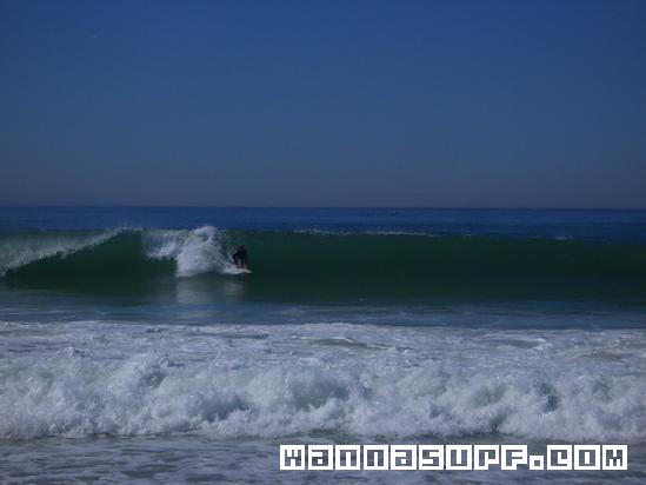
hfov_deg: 18.7
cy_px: 242
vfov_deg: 14.1
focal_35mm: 105
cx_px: 323
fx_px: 1960
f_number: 7.7
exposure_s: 1/1000
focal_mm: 17.4
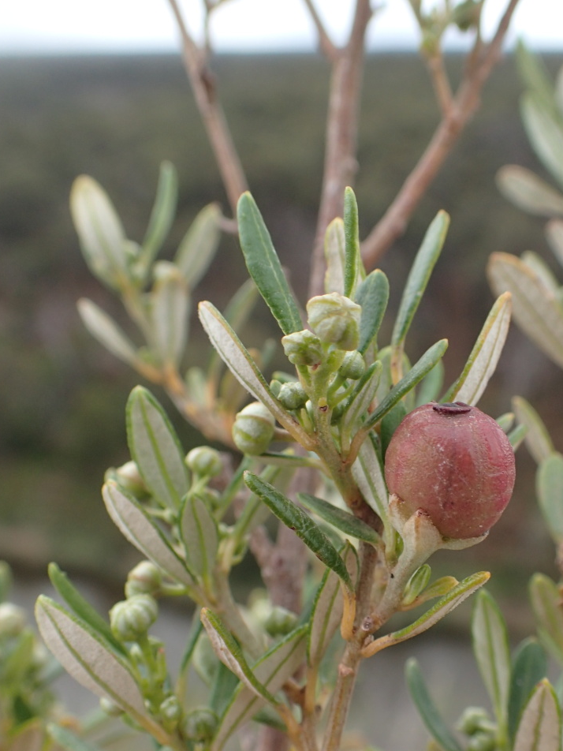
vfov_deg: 43.6
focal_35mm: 43
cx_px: 382
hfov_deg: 33.3
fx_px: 932
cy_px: 463
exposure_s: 1/200
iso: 100
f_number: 3.2
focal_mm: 5.5
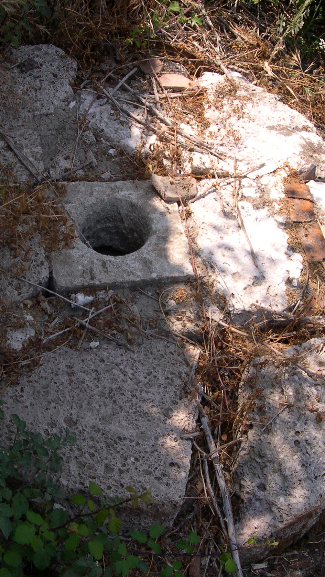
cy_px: 288
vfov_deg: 37.2
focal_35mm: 56
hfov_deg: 21.4
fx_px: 858
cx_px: 111
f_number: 7.6
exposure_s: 1/140
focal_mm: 8
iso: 100
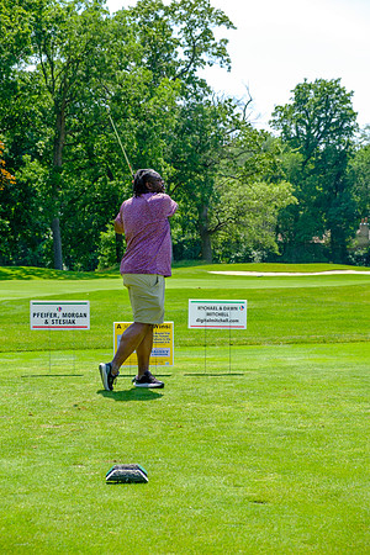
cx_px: 185
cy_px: 278
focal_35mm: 69
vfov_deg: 29.2
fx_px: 1064
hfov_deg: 19.7
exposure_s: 1/250
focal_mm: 46.3
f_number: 5
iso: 200
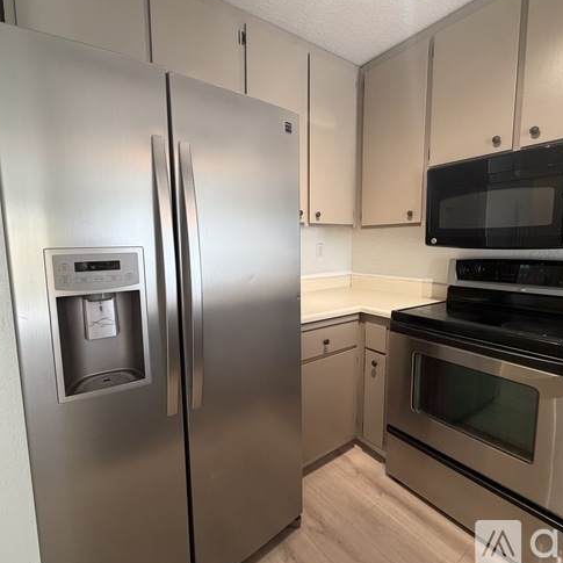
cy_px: 276
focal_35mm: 17
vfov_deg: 84.0
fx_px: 313
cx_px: 276
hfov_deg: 84.0
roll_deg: +0.9
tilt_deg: -6.8
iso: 200
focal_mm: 2.22
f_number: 2.2
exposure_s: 1/60
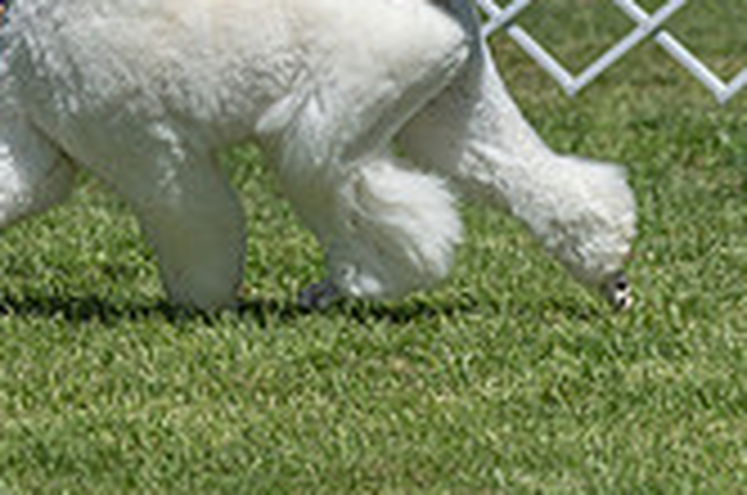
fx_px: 9796
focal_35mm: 473
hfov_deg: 4.4
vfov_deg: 2.9
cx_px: 166
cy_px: -16
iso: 200
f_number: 5
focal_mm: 135
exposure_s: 1/1000
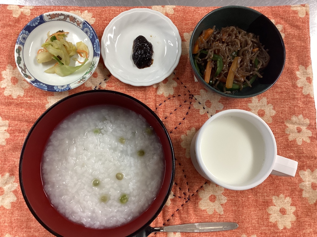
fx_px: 284
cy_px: 118
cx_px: 158
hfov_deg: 58.4
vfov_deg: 45.4
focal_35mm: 31
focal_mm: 3.3
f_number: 2.4
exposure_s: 1/60
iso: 125
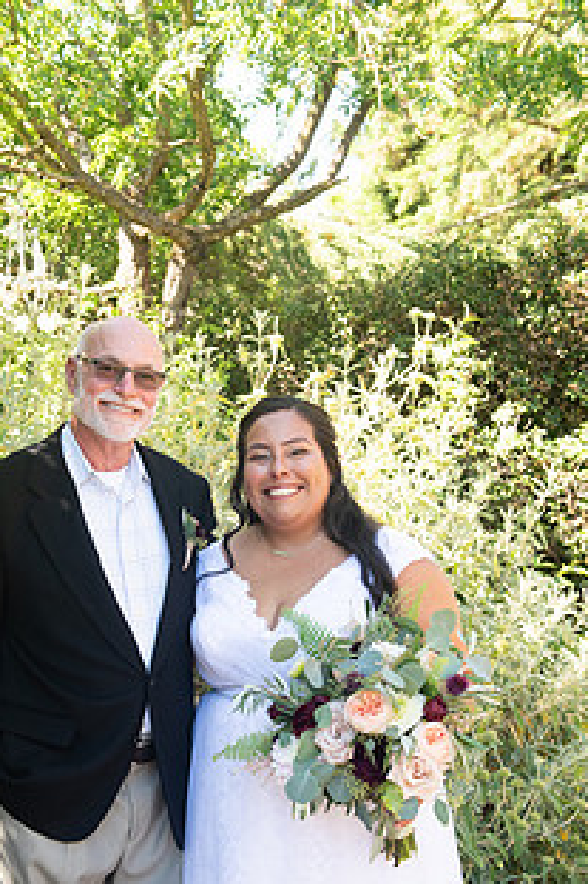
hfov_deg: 24.5
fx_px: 1349
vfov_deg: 35.9
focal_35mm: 55
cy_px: 597
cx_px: 190
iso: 640
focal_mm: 38
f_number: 4.5
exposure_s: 1/400
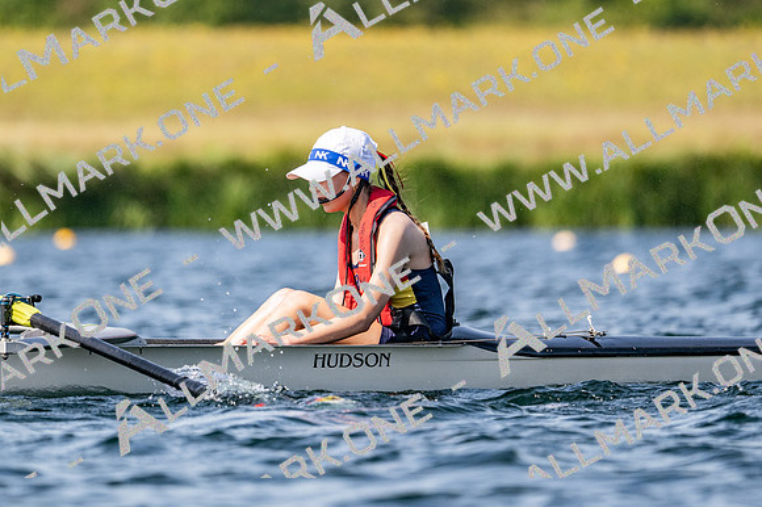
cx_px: 381
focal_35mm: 600
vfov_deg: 2.3
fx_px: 12692
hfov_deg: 3.4
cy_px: 254
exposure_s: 1/2500
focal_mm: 400
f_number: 4.5
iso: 220
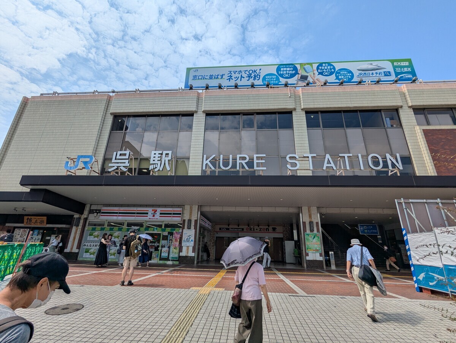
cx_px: 228
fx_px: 211
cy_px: 172
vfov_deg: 78.3
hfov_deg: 94.4
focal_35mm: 16
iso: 45
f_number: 2.2
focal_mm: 2.35
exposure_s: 1/3086
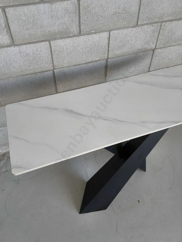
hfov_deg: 51.4
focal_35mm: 27
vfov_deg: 65.3
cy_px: 121
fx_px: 189
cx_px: 91
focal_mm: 2.87
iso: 160
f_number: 2
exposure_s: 1/100
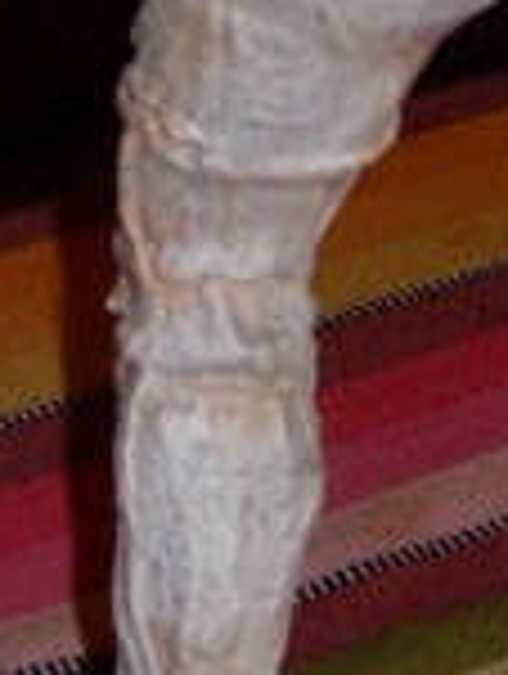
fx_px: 3317
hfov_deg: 8.7
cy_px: -189
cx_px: 364
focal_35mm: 170
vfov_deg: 11.3
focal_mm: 7.8
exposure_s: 1/64
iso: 79
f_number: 2.8
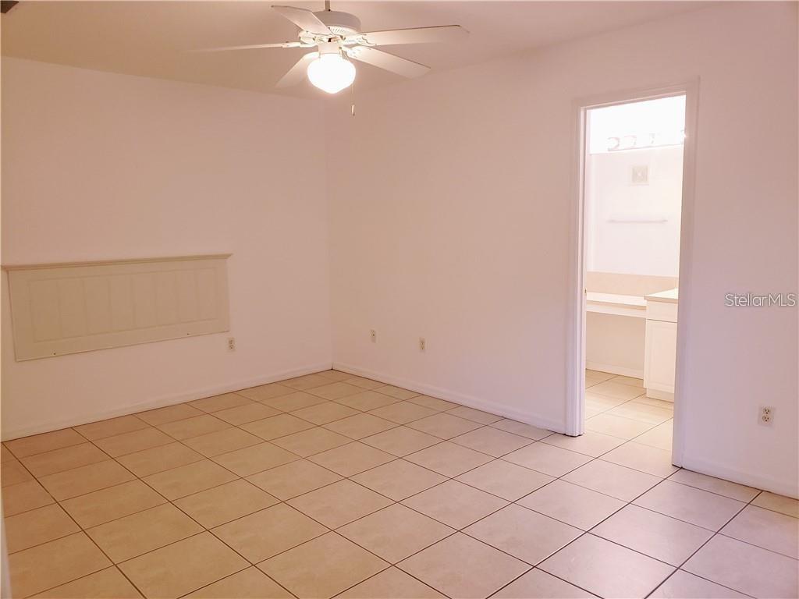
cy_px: 300
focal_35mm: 26
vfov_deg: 53.1
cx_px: 400
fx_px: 600
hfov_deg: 67.3
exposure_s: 1/40
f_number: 2.4
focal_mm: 4.3
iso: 250
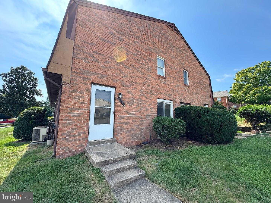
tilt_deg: +7.8
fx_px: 110
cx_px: 136
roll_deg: -0.4
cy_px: 102
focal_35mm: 14
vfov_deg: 85.7
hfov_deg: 102.1
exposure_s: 1/669
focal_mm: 2.22
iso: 40
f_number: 2.2
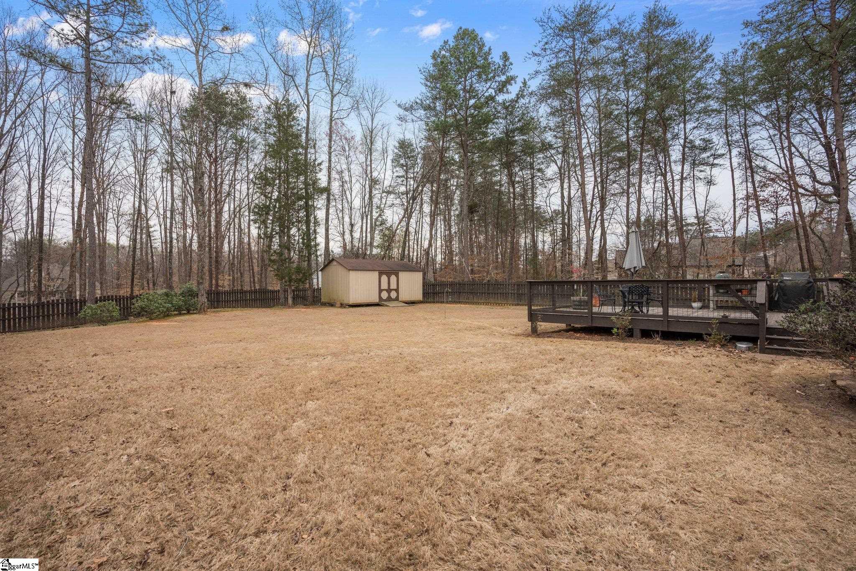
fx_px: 380
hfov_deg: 96.7
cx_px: 428
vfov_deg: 73.7
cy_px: 286
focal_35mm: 16
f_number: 9
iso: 250
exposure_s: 1/200
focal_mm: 16
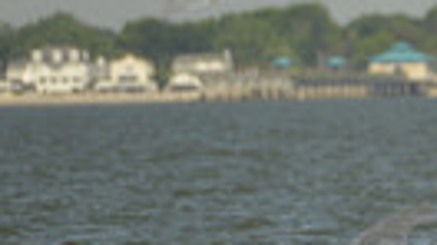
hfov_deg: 2.3
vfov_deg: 1.3
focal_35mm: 921
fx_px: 10663
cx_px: 795
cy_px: 55
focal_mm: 200
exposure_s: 1/1250
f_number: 5
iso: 200
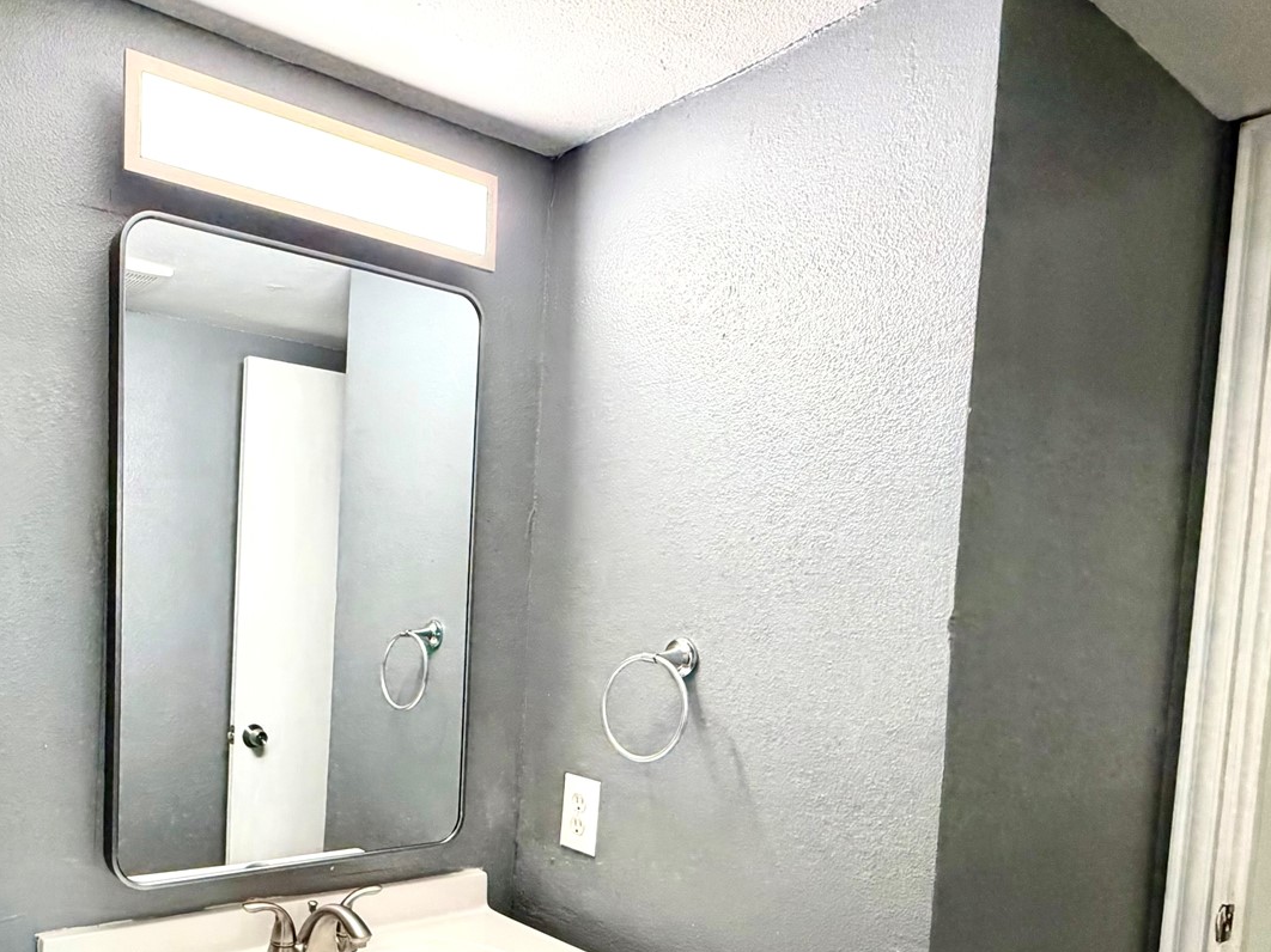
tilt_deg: -4.4
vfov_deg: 50.0
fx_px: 991
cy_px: 667
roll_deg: -1.6
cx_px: 381
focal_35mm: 27
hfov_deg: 62.9
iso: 250
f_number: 2.2
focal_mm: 2.22
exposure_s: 1/120
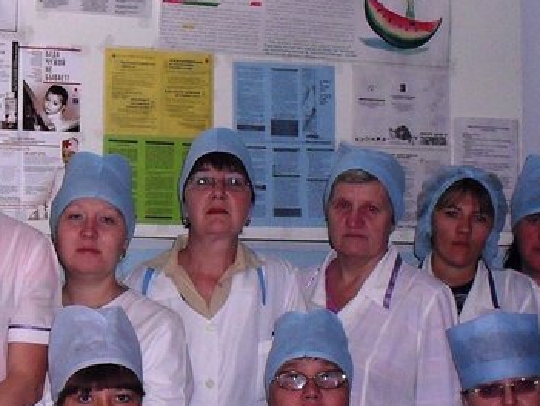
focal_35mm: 102
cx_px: 95
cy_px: 265
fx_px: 1593
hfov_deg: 19.0
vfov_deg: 14.5
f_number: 3.2
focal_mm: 6.3
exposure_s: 1/45
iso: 200
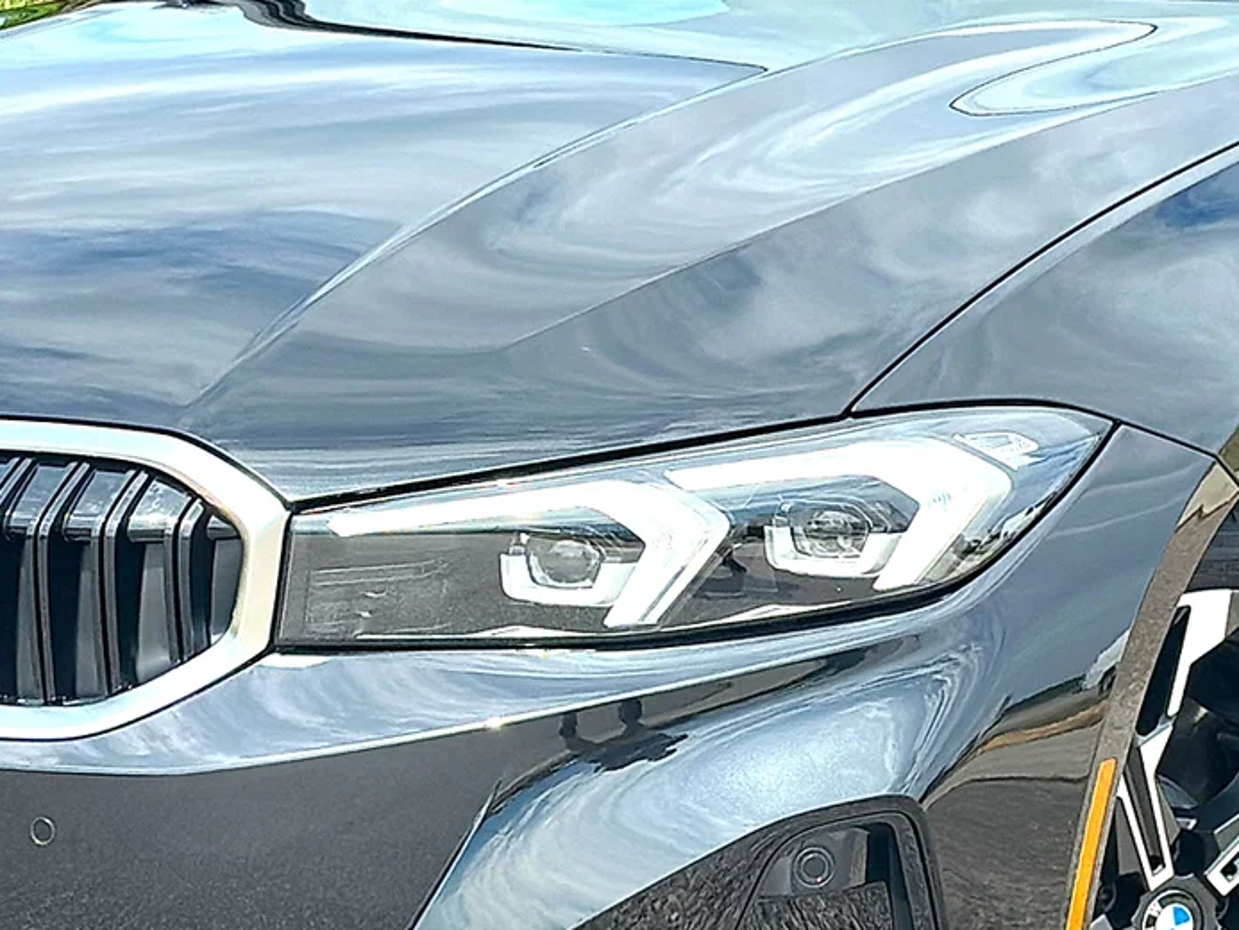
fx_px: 3616
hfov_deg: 19.4
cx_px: 617
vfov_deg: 14.7
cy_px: 466
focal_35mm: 101
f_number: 1.78
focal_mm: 6.86
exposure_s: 1/3623
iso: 100
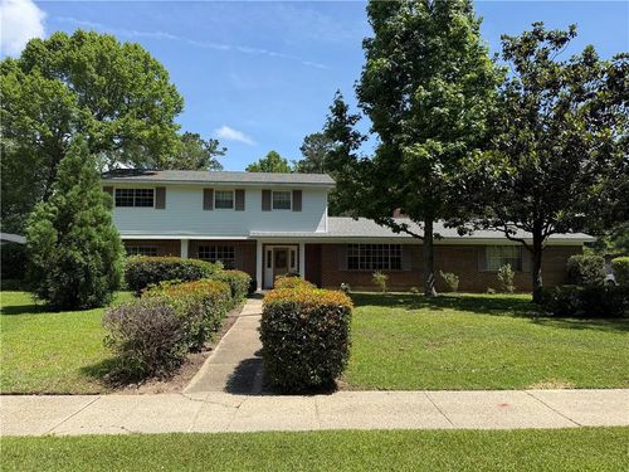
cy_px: 236
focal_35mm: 24
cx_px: 314
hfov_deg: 71.6
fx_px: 436
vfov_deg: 56.8
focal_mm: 6.76
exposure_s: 1/3425
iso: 80
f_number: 1.78
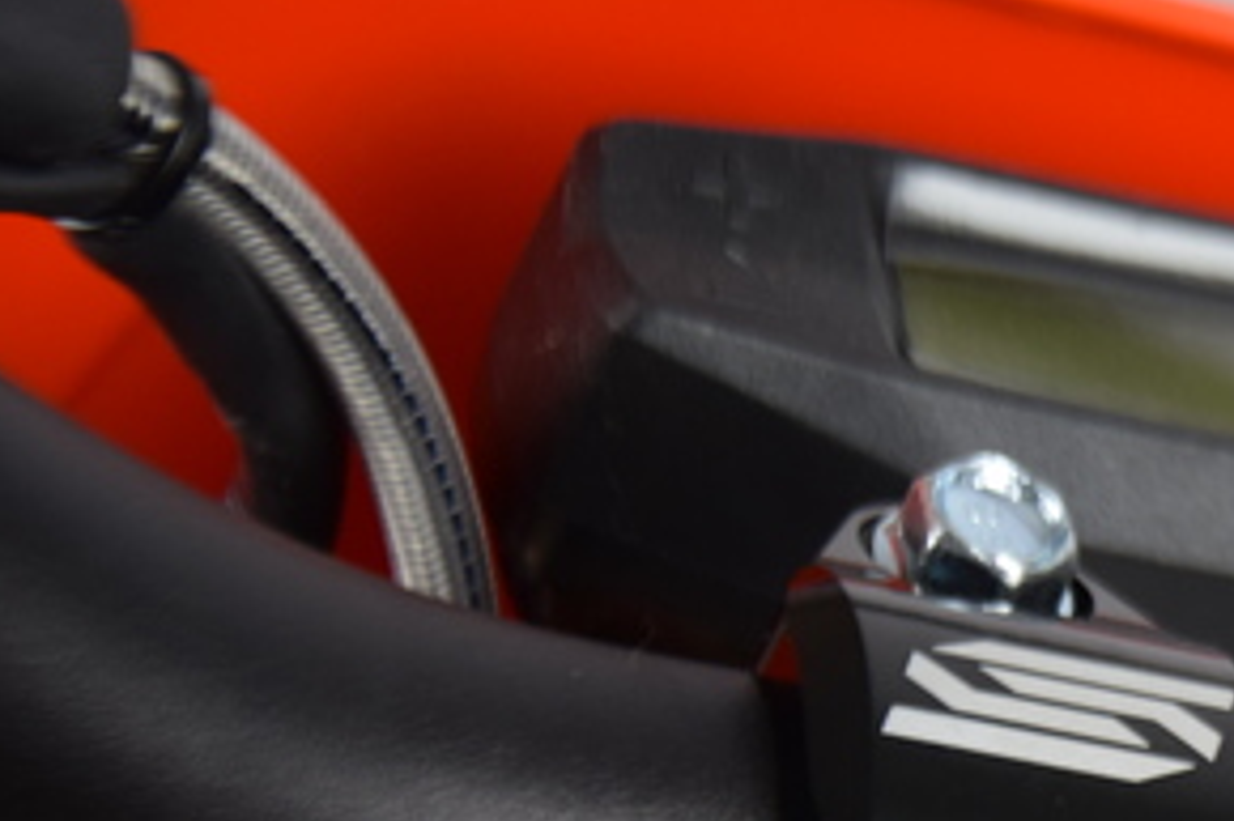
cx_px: 1655
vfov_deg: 4.7
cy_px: 1078
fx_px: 9935
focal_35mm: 290
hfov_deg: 7.0
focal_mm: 70
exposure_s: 1/125
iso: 400
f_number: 5.6
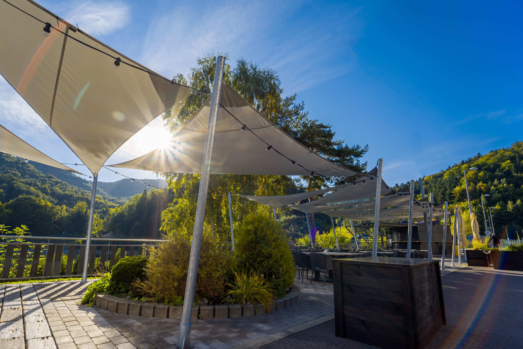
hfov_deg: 96.5
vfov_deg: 73.7
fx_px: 233
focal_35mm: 16
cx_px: 239
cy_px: 182
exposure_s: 1/160
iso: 50
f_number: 13
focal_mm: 14
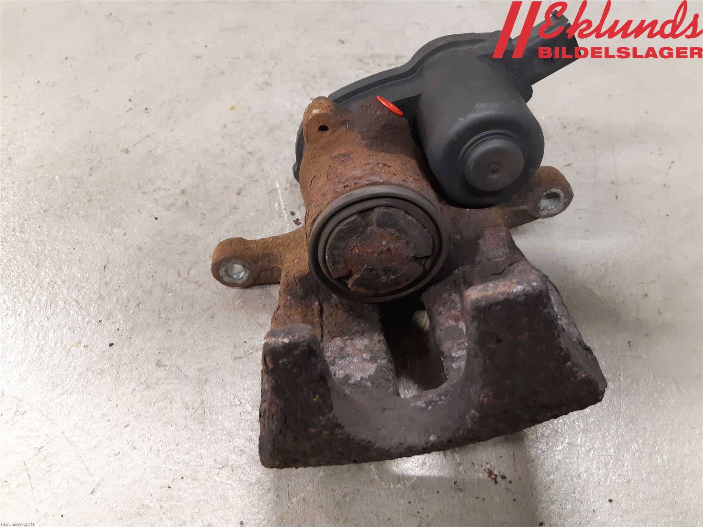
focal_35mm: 26
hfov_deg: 67.3
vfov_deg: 53.1
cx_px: 352
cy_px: 264
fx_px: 528
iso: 200
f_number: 1.7
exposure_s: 1/33
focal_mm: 3.93
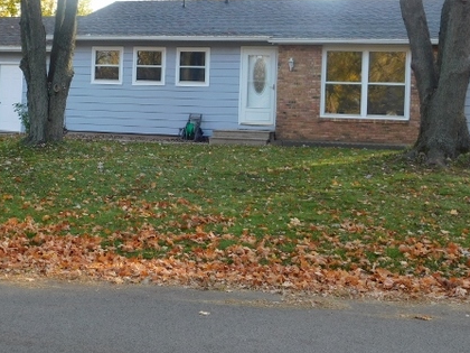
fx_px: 828
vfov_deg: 23.9
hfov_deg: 31.5
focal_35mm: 61
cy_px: 108
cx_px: 171
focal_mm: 7.1
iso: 125
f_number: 3.6
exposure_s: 1/125
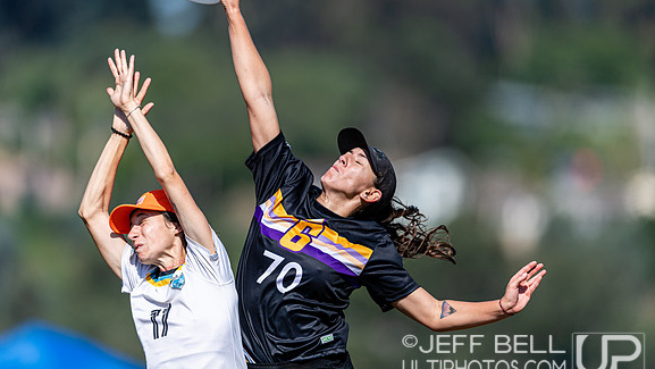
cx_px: 327
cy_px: 171
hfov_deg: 5.1
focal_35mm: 421
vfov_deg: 2.9
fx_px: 7314
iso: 100
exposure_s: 1/2500
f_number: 2.8
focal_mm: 400
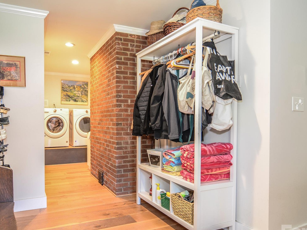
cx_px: 135
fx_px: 213
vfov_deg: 56.7
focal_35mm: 24
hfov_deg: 71.3
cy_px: 124
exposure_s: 1/6
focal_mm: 12
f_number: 4.8
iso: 400
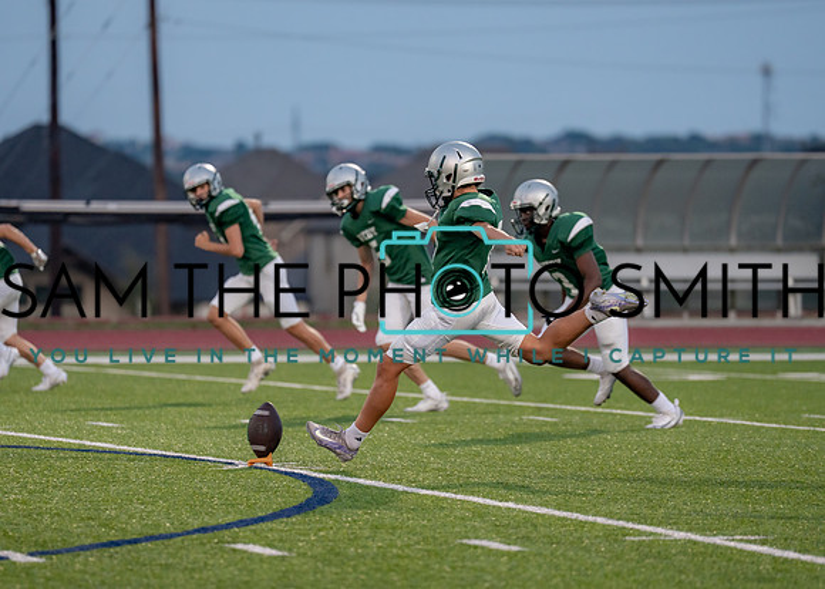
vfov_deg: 5.7
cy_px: 330
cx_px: 442
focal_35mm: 255
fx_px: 5964
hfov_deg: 7.9
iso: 1000
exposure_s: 1/1000
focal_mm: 200
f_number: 2.8
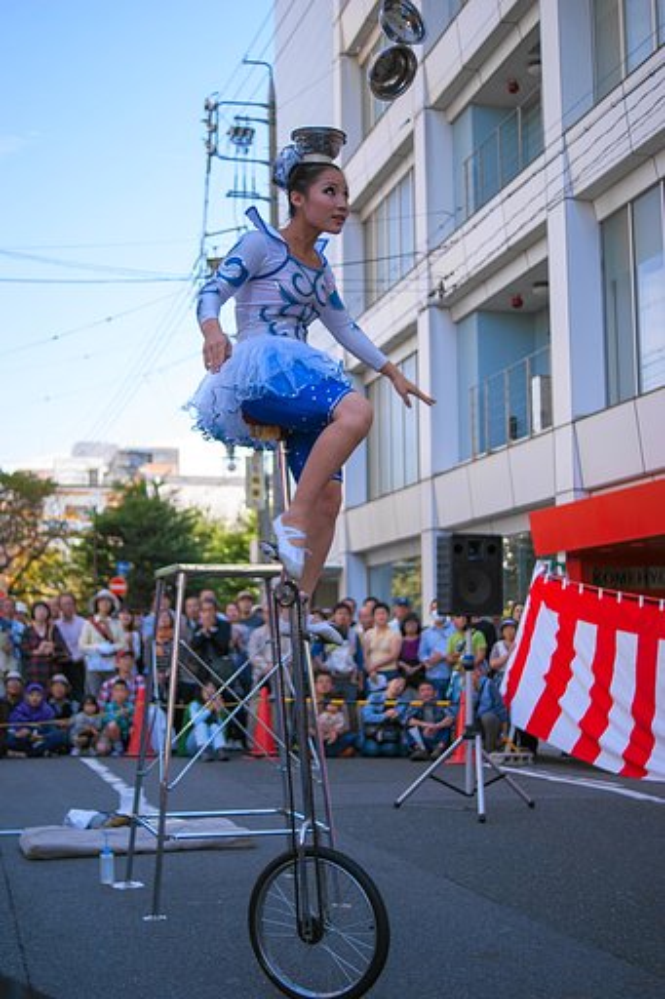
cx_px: 332
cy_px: 500
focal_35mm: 45
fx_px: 1248
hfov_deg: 29.8
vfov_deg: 43.6
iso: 100
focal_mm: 30
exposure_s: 1/500
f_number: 2.8
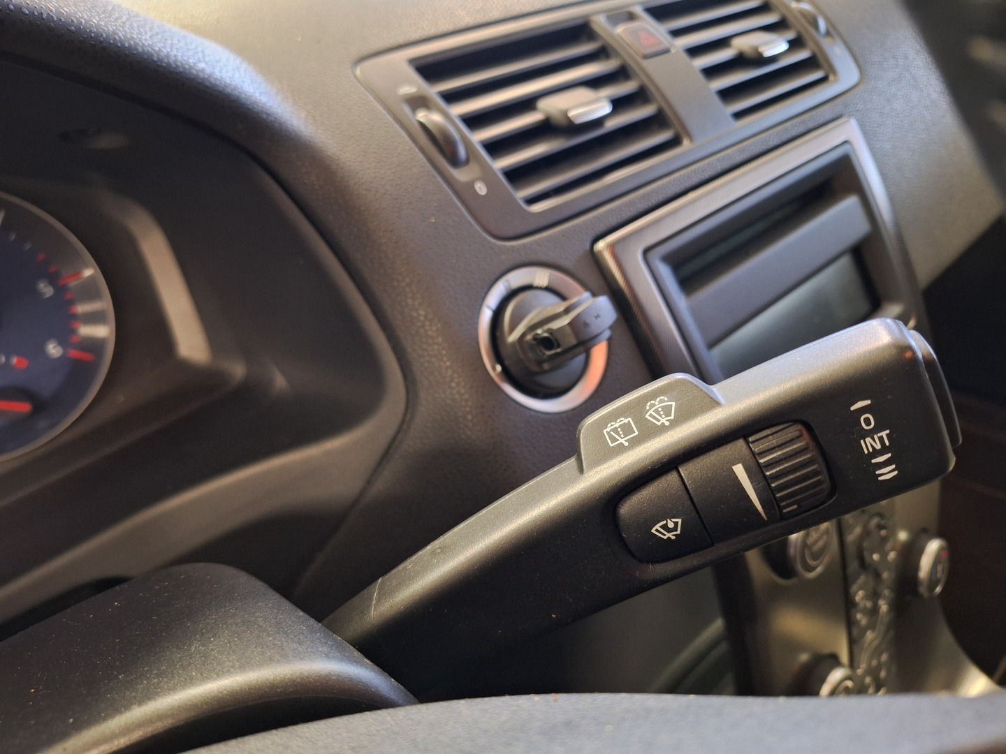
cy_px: 377
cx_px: 503
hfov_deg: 73.9
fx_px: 668
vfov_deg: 58.9
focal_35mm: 23
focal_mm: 5.54
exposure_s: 1/20
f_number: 1.8
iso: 640
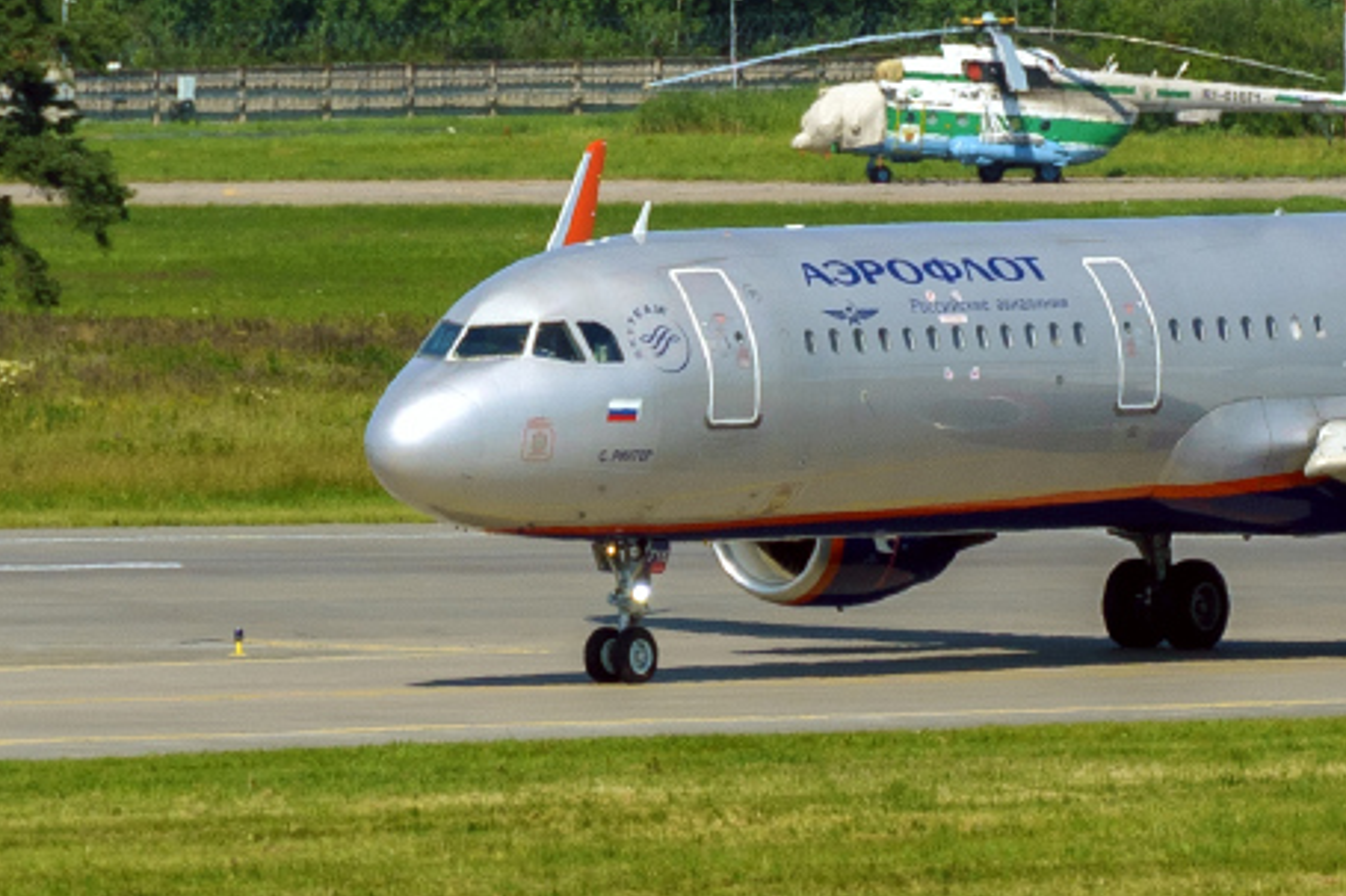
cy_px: -155
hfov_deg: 2.1
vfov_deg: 1.4
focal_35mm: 969
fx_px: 36215
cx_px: 1305
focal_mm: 210
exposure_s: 1/1600
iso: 250
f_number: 9
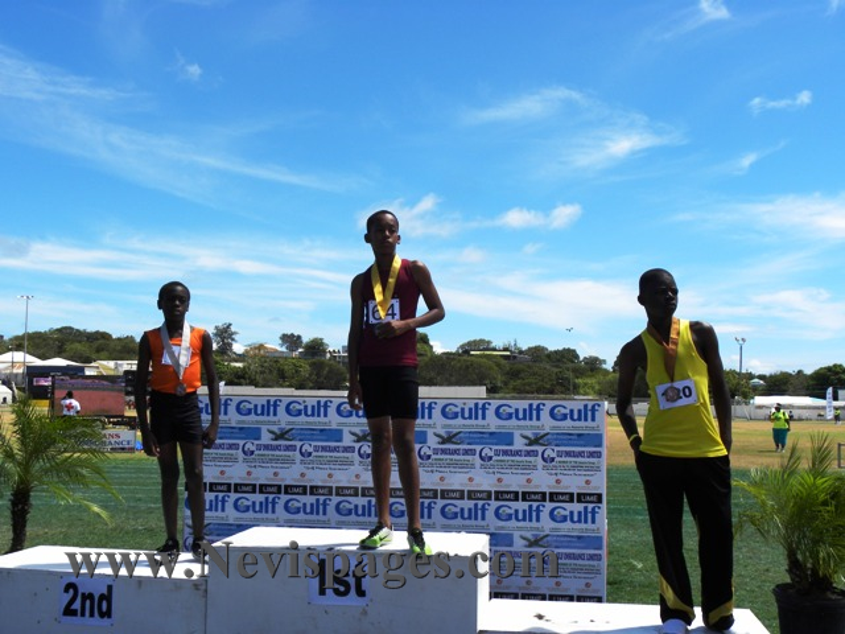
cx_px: 422
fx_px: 903
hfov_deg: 50.1
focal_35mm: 37
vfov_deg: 38.7
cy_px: 317
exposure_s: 1/293
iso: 64
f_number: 5.6
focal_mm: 6.6
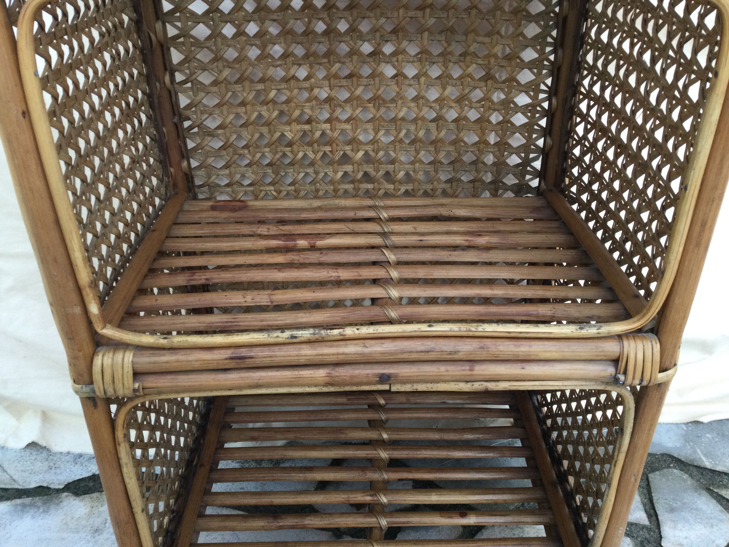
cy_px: 274
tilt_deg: -29.5
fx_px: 653
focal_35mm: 31
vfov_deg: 45.4
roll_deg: +1.4
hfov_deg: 58.4
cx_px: 364
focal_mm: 3.3
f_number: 2.4
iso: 80
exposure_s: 1/33
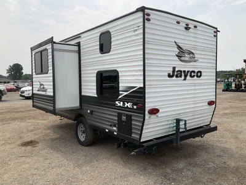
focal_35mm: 29
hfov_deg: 61.7
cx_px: 123
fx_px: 206
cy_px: 92
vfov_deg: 48.2
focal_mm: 3
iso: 25
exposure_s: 1/2058
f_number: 1.8
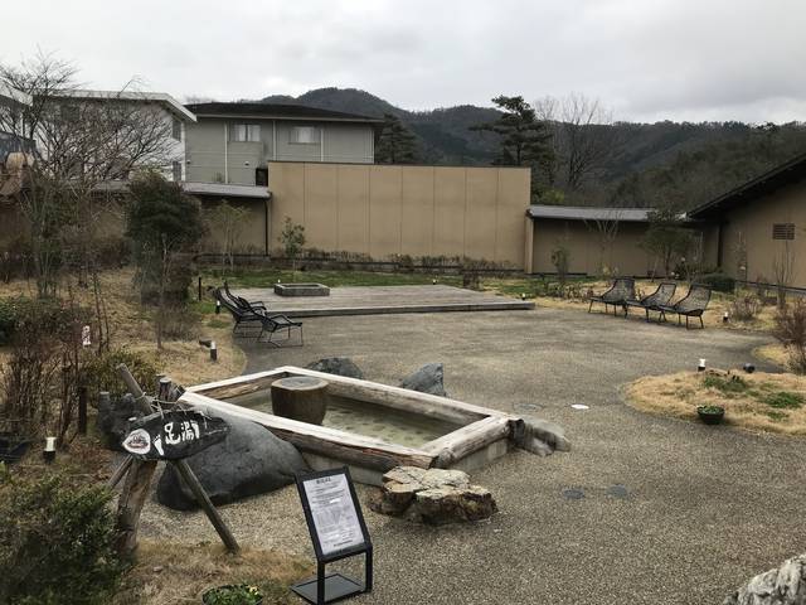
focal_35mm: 28
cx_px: 403
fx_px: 652
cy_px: 302
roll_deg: -0.1
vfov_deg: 49.7
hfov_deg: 63.4
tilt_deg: -3.6
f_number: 1.8
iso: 20
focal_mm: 3.99
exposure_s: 1/643
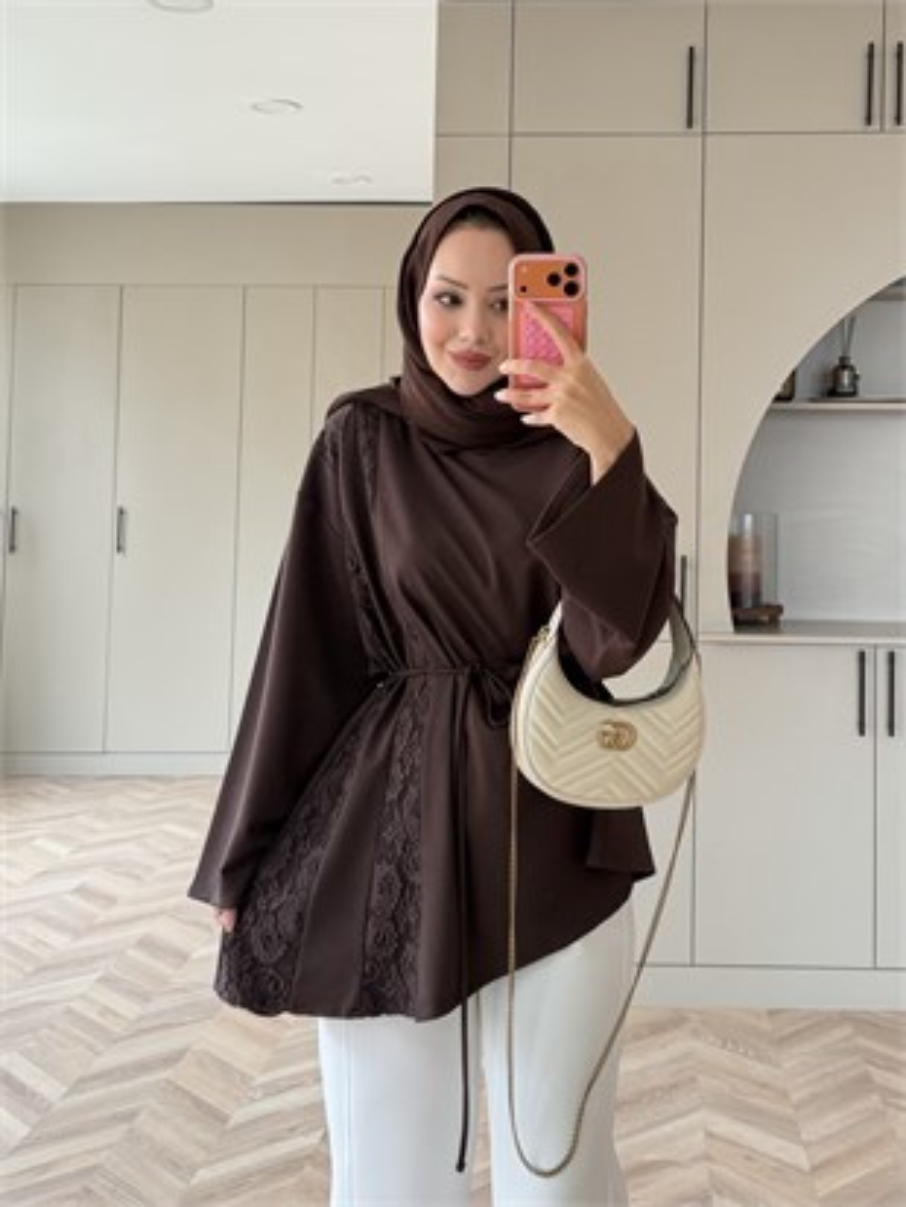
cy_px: 604
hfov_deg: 56.8
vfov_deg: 71.6
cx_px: 453
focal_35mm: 24
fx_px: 837
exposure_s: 1/60
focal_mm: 6.76
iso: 250
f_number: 1.78
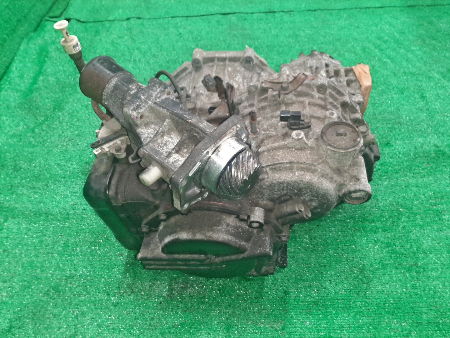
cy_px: 169
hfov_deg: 67.3
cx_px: 225
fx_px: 338
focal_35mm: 26
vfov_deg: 53.1
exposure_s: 1/50
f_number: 1.7
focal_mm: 3.93
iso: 126
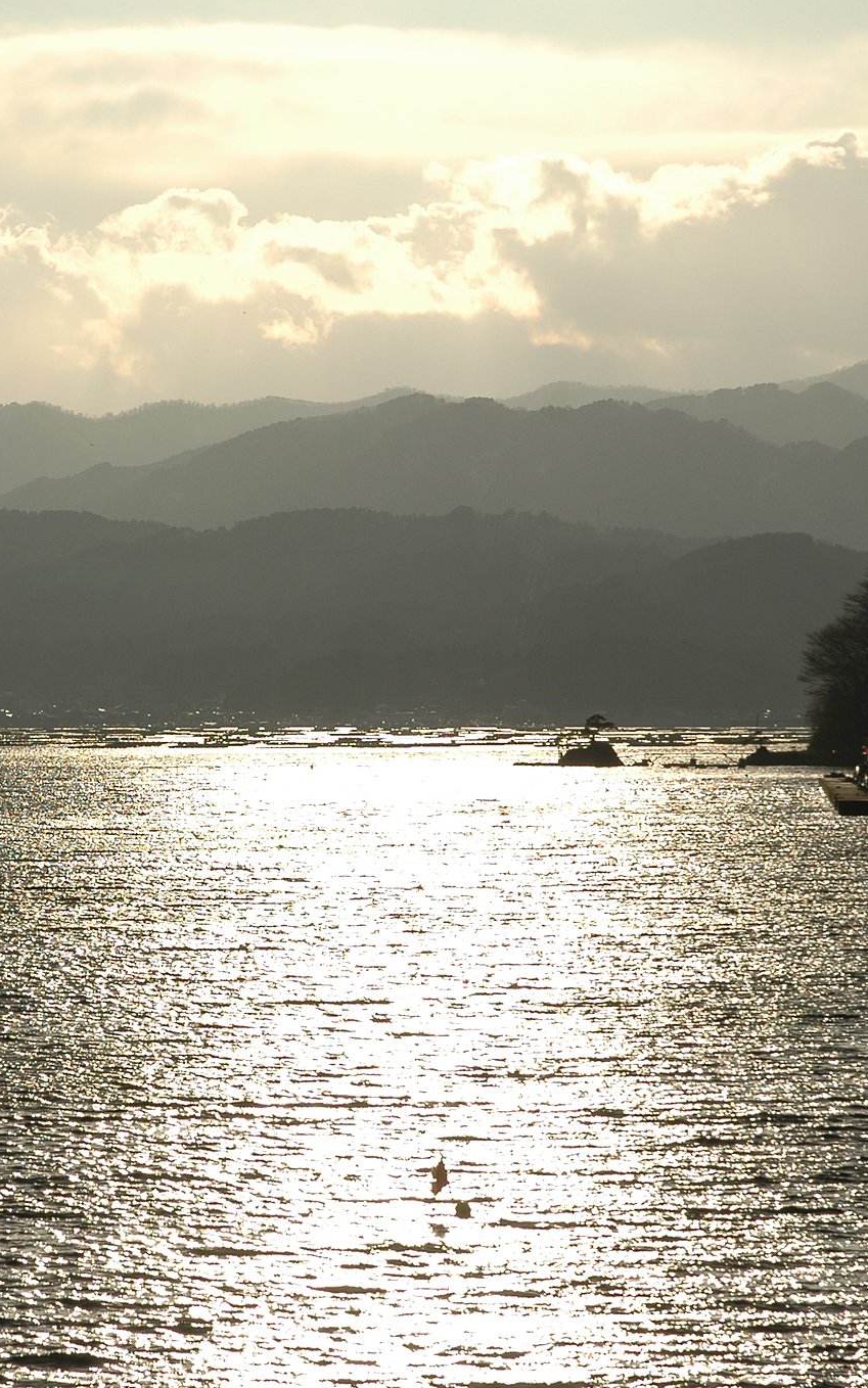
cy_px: 694
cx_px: 233
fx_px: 6538
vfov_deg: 12.1
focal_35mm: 173
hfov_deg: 7.6
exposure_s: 1/2000
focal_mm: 75
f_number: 6.3
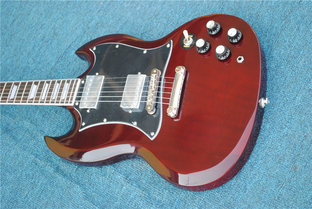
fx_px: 625
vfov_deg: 19.0
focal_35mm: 72
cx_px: 156
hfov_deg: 28.0
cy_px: 104
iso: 100
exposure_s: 1/40
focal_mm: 48
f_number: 5.3
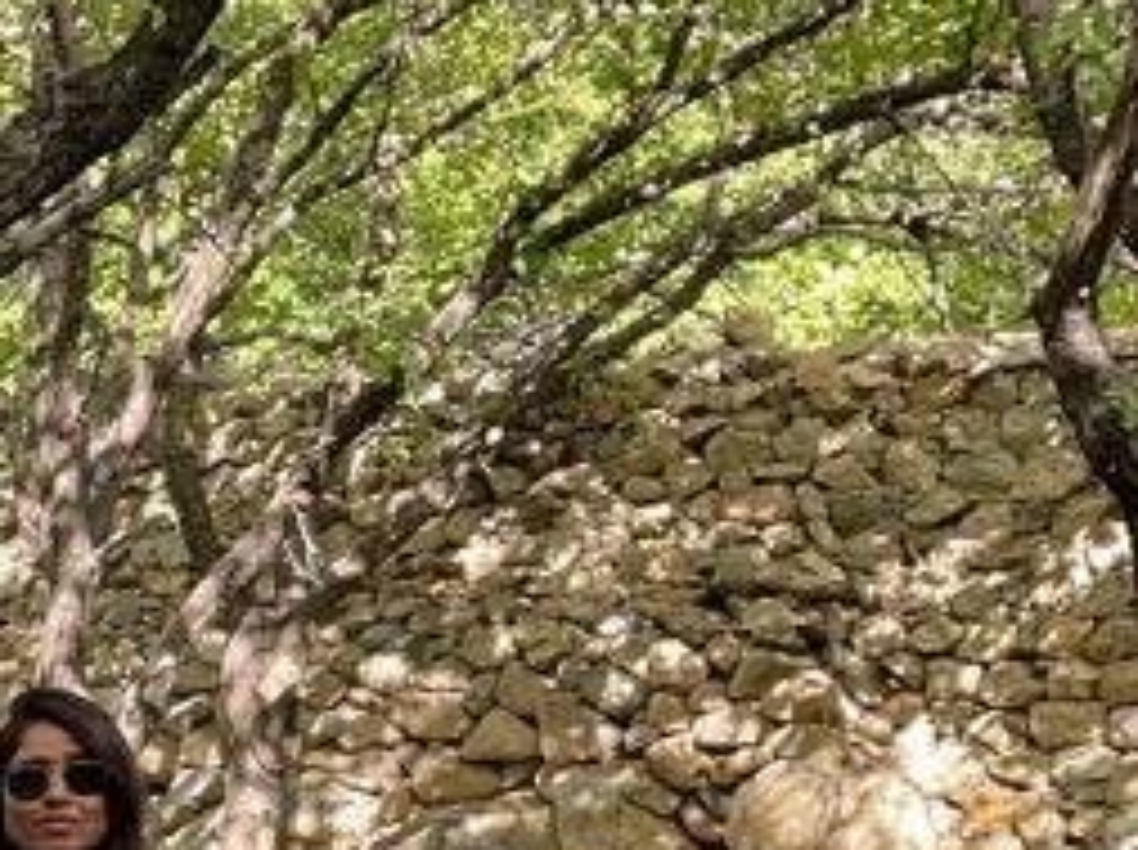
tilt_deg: -7.4
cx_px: -720
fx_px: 3152
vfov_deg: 14.6
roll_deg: -0.2
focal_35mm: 96
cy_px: 1163
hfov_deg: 17.7
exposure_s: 1/120
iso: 32
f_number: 1.8
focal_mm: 3
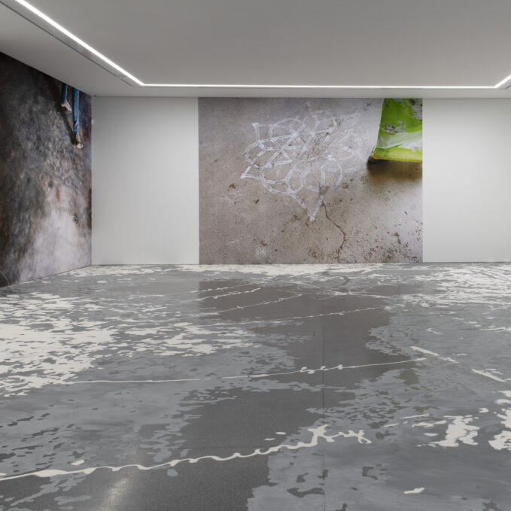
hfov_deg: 40.2
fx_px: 685
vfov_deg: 40.9
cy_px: 255
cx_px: 355
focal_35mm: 41
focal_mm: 32
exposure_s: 1/5
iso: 100
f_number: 8
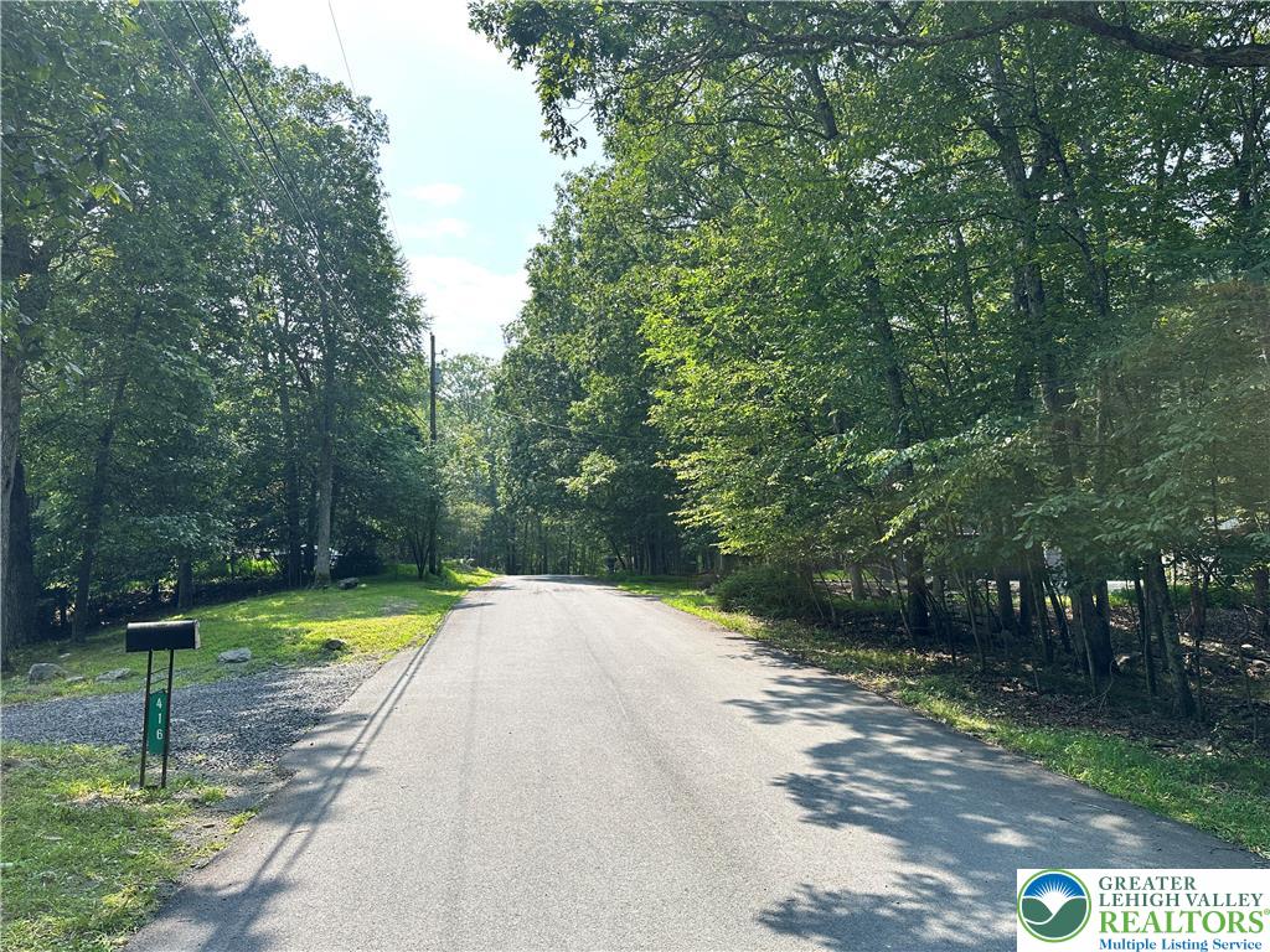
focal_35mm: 24
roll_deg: +1.0
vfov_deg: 56.8
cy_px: 476
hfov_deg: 71.6
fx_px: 881
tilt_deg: +6.8
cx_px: 635
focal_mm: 6.86
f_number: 1.78
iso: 80
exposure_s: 1/1541
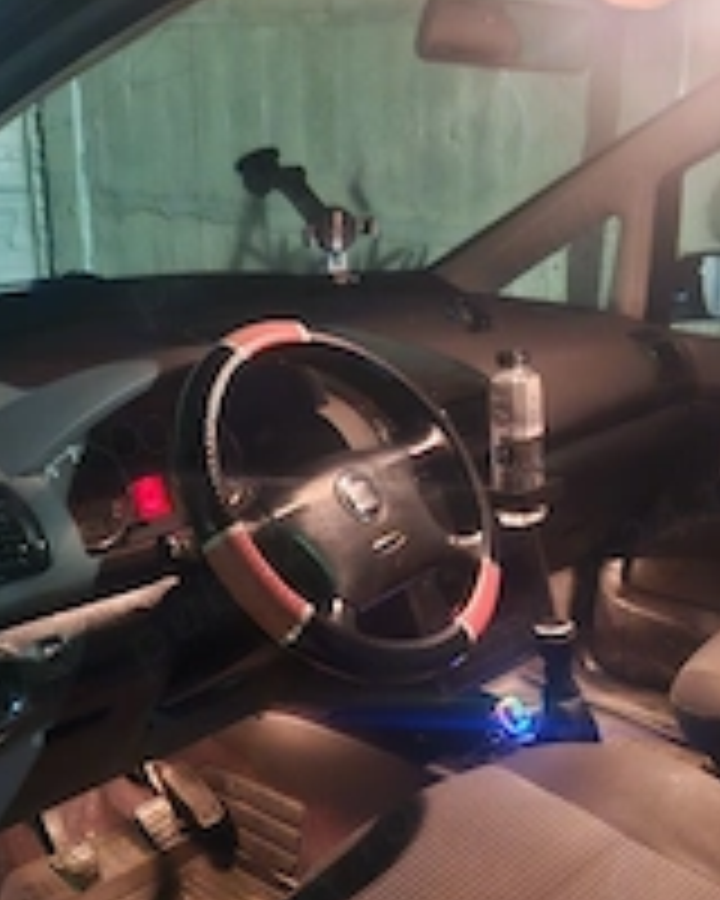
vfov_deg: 40.6
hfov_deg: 33.4
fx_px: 1199
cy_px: 612
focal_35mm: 45
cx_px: 360
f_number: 1.8
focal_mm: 5.54
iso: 2000
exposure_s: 1/10
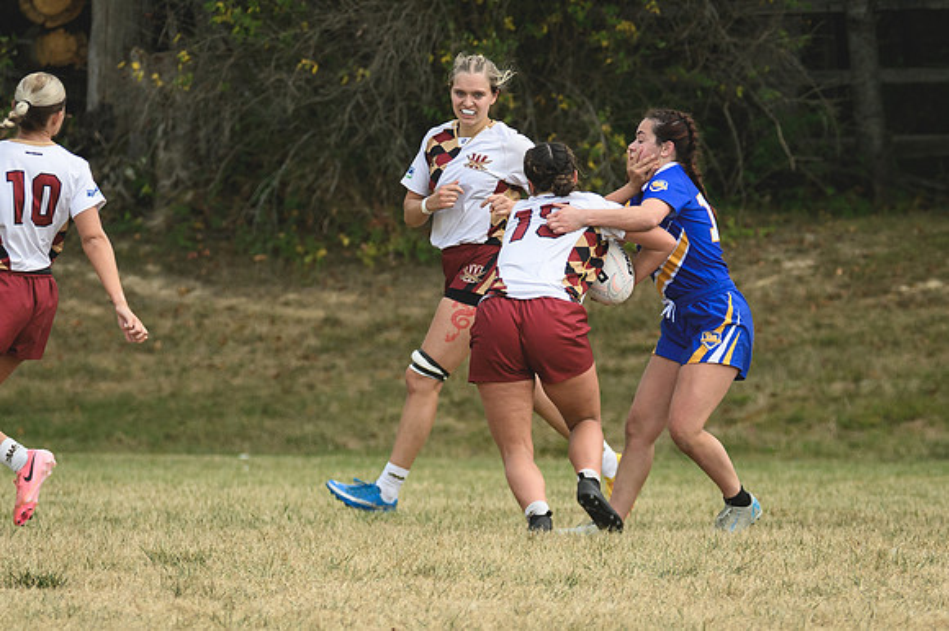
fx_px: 23818
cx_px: 916
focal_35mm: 904
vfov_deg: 1.5
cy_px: 347
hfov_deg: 2.3
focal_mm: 300
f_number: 5.6
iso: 360
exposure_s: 1/1000
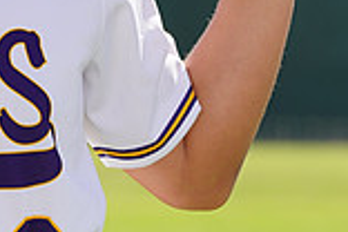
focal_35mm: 842
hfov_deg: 2.4
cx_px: -105
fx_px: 8139
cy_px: -116
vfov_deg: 1.6
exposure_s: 1/250
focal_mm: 226
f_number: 8
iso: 100
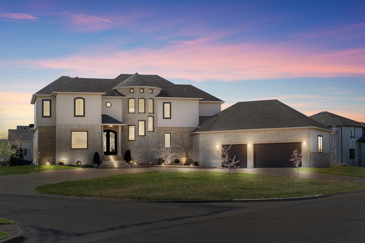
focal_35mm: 53
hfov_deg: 37.5
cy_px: 122
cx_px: 182
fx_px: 537
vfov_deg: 25.5
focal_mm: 53
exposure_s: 1/1000
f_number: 7.1
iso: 400
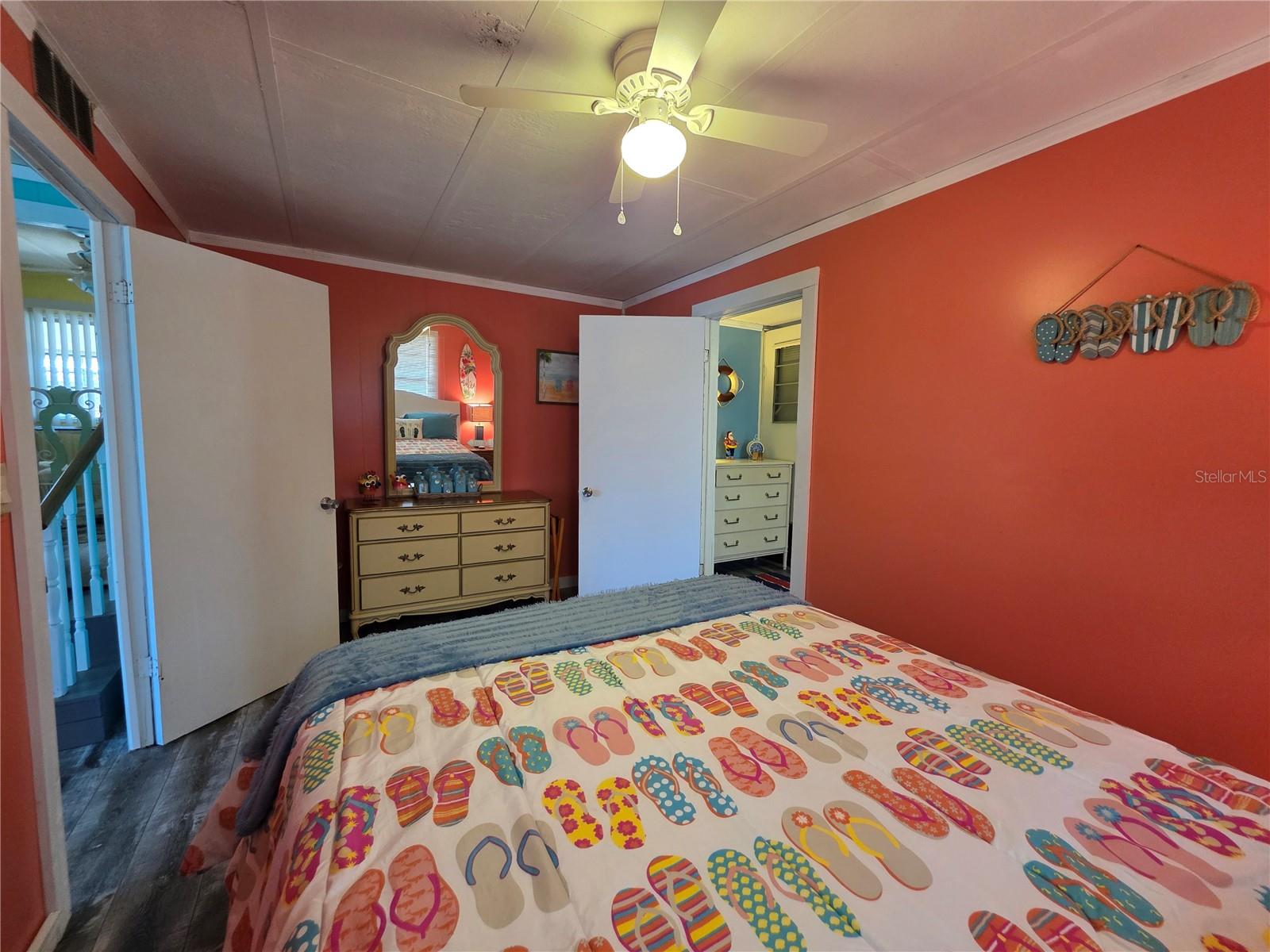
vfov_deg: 89.9
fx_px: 477
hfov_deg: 106.2
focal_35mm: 13
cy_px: 476
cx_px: 635
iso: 320
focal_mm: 2.2
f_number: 1.9
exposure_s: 1/60
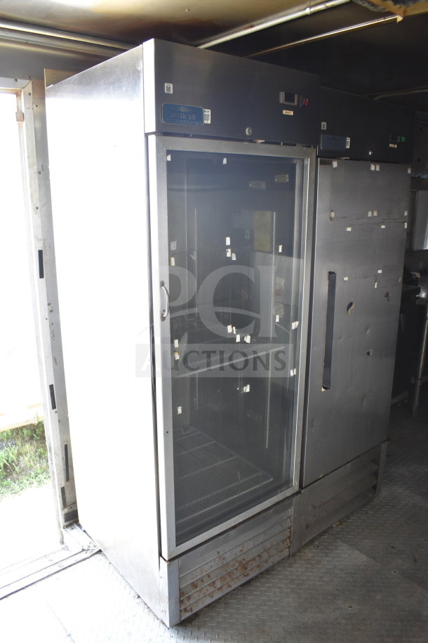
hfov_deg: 47.9
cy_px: 322
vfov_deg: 67.4
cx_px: 214
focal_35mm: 27
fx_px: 481
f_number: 3.5
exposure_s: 1/30
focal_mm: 18
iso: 800
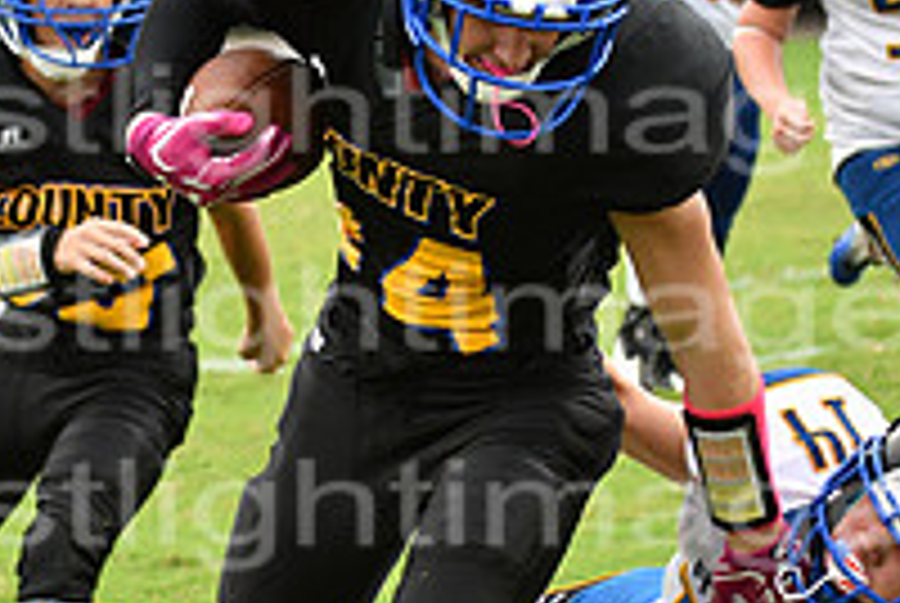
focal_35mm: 608
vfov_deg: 2.3
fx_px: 15222
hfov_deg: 3.4
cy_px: 416
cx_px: 378
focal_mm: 140
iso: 800
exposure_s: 1/1600
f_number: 3.5
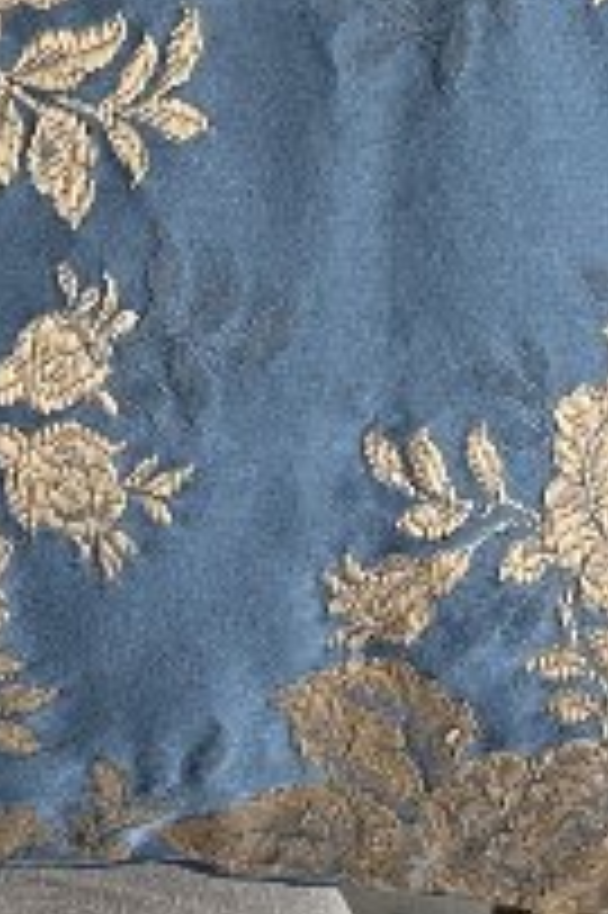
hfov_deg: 8.4
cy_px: -446
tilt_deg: -28.1
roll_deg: +2.4
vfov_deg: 12.7
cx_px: -676
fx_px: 3908
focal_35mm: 154
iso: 125
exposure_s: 1/68
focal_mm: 5.1
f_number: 1.6
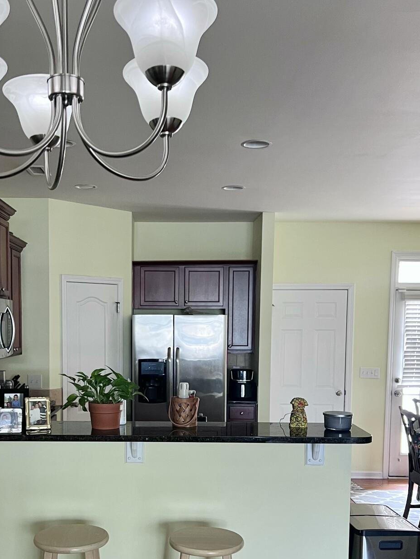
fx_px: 679
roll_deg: +0.3
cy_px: 372
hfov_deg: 34.2
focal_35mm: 42
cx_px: 155
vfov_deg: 44.2
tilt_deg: -3.9
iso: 200
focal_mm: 5.7
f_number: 1.5
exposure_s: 1/60
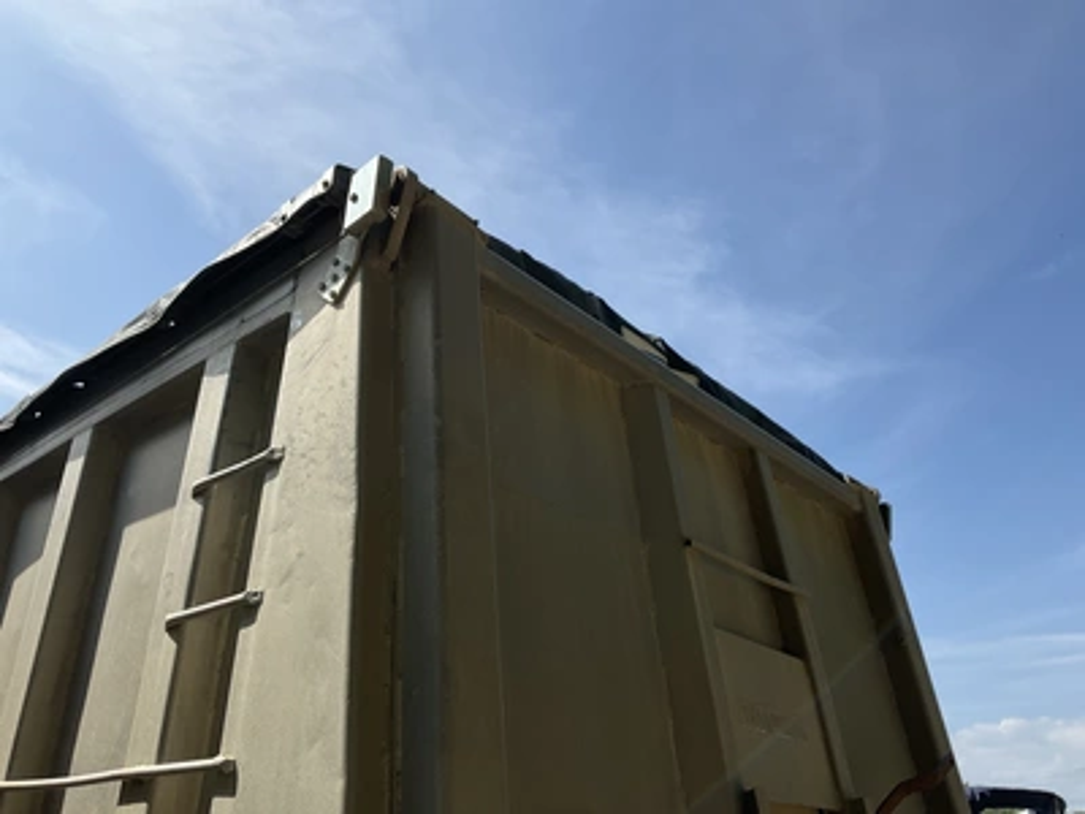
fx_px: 909
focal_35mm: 29
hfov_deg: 61.7
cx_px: 542
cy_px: 407
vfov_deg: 48.2
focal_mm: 3
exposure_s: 1/2058
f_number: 1.8
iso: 25
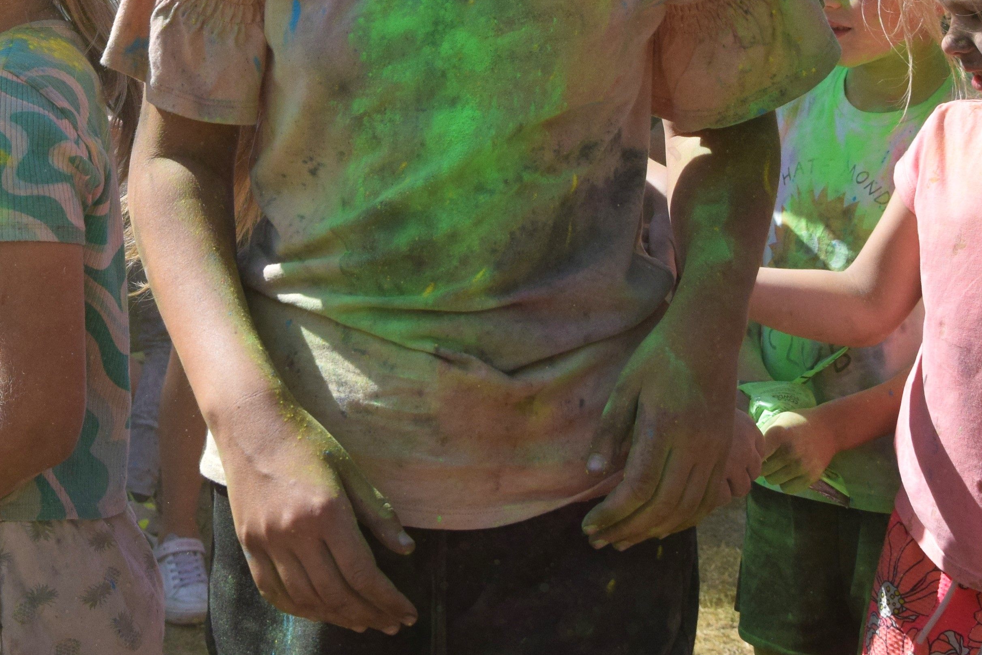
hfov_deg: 19.5
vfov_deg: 12.8
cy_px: -127
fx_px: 2836
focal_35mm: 104
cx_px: 204
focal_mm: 28
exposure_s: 1/1600
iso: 400
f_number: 7.1
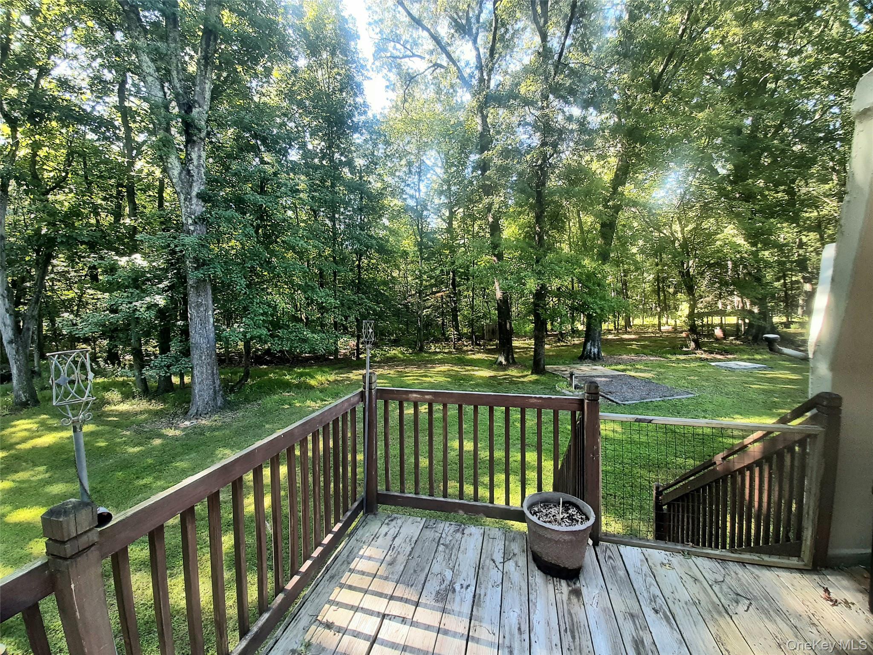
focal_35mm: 13
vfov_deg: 89.9
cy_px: 328
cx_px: 436
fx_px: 328
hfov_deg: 106.2
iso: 50
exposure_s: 1/40
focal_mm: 1.42
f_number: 2.2
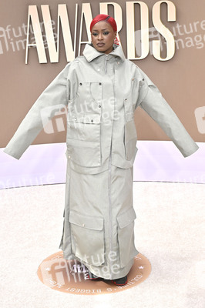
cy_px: 154
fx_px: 419
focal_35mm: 49
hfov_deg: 27.5
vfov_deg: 40.4
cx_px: 102
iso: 400
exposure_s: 1/320
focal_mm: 49
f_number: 10
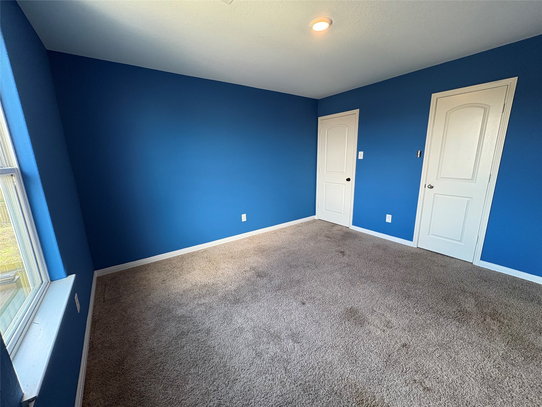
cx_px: 271
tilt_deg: -12.0
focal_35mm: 14
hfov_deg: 102.1
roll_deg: +1.9
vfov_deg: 85.7
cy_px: 204
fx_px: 219
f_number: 2.2
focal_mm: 2.22
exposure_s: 1/60
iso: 160
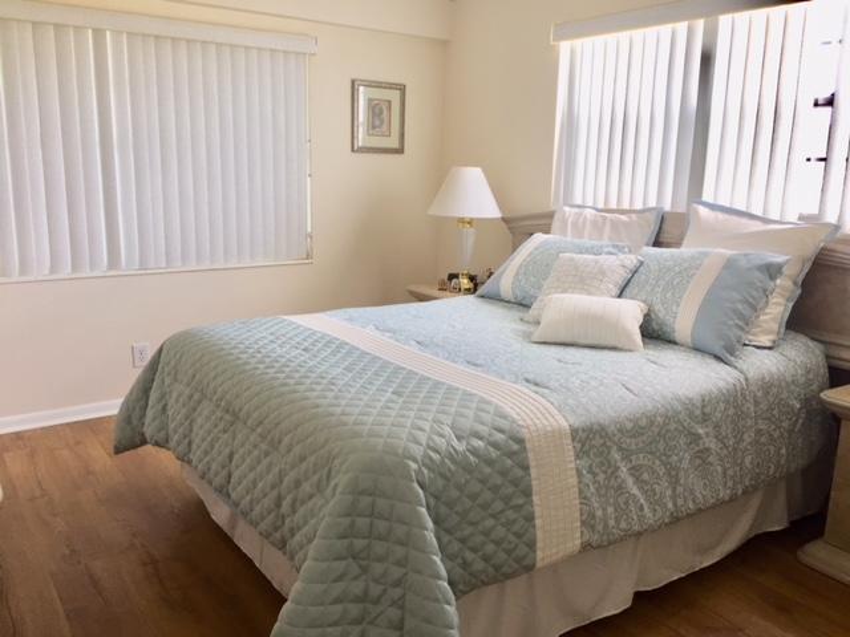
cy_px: 318
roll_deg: -2.3
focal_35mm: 29
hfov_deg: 61.7
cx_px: 425
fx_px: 712
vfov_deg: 48.2
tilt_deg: -12.6
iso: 32
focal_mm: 4.15
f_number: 2.2
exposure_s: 1/60
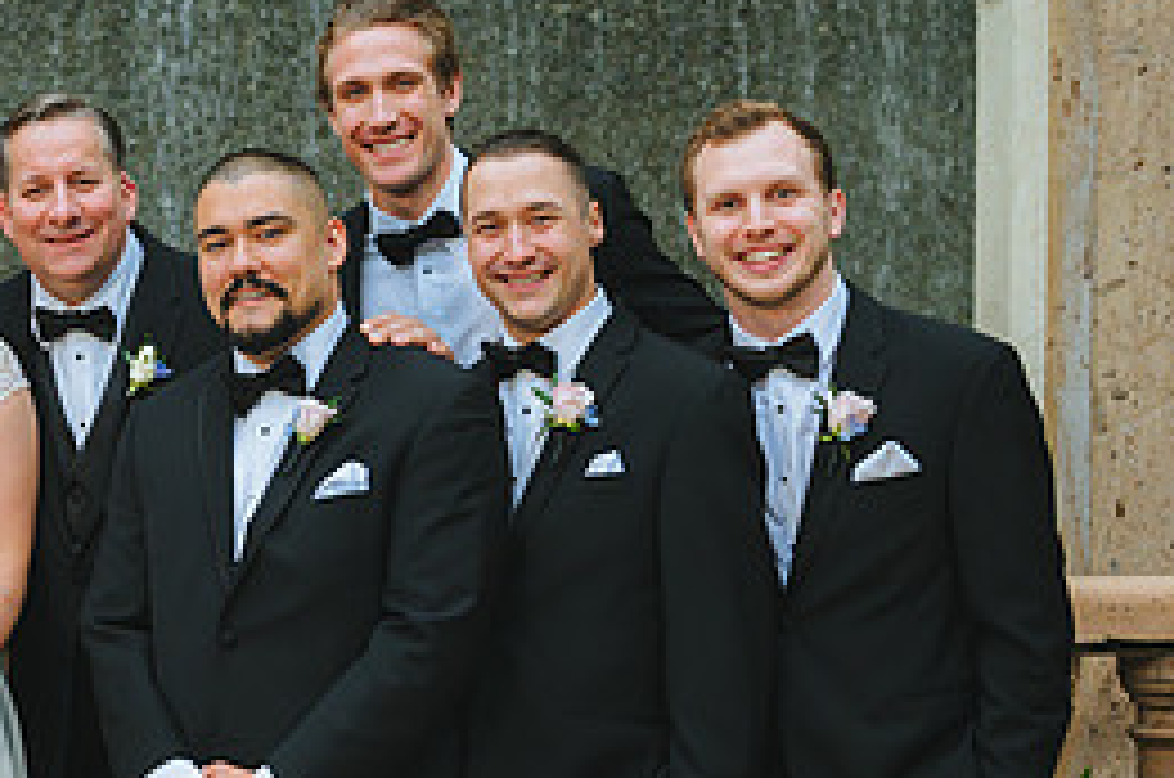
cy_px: 589
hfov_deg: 22.0
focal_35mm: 89
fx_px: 2897
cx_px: -4
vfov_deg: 15.2
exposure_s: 1/320
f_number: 3.5
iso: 1000
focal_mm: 40
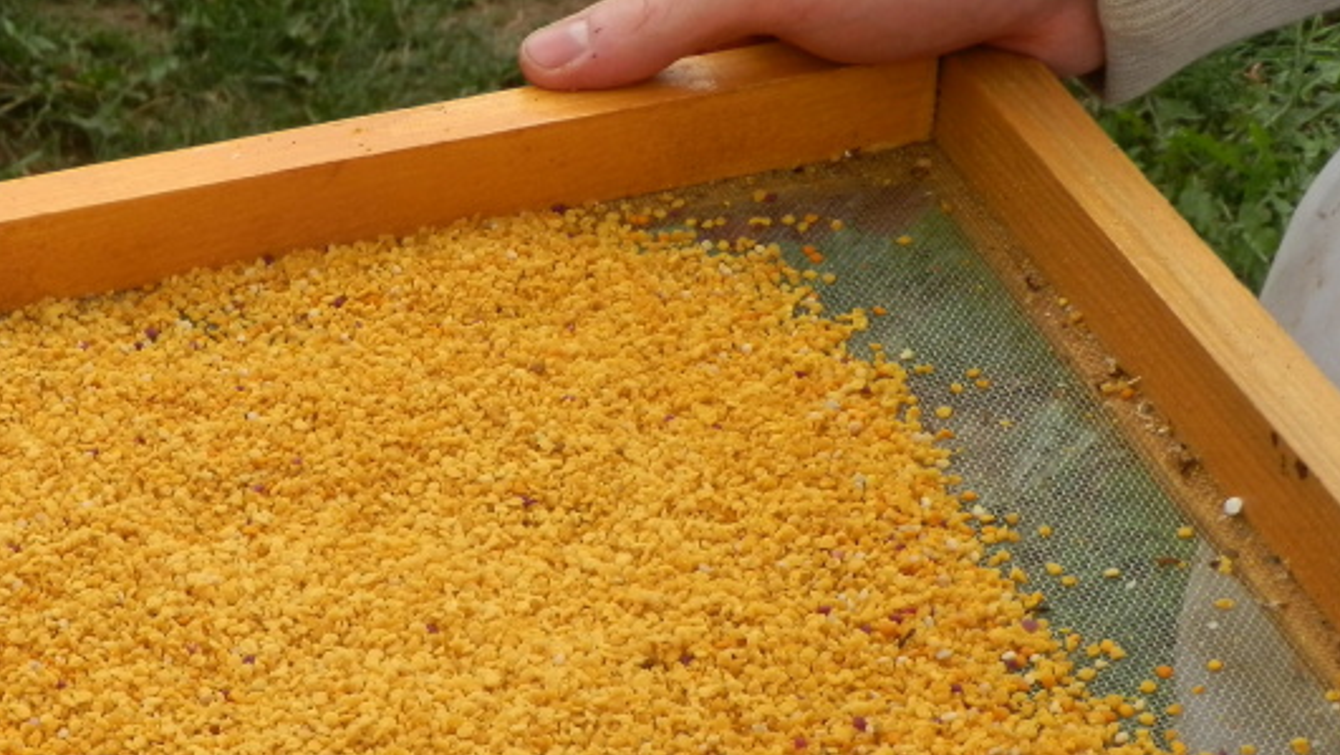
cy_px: 761
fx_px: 3056
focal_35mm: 86
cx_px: 183
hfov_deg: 24.2
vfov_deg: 13.9
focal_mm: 7.6
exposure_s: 1/400
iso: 80
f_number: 3.6
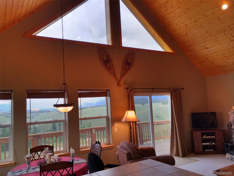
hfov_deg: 61.7
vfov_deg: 48.2
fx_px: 196
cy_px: 88
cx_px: 117
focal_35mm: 29
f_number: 2.2
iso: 32
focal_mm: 4.15
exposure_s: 1/403
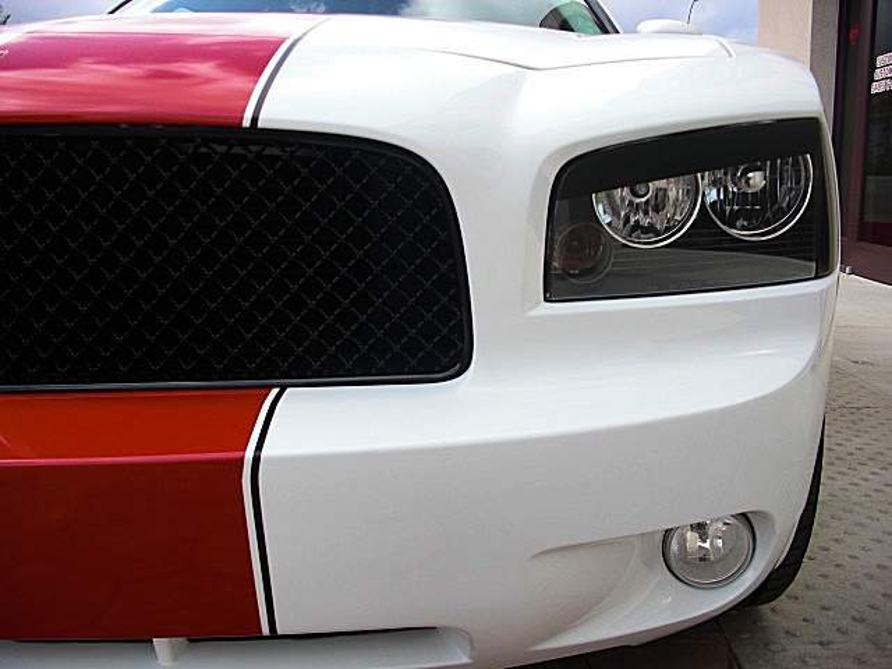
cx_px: 446
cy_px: 334
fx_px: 928
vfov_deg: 39.7
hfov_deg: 51.4
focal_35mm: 36
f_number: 2.8
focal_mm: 6.3
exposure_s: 1/500
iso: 50
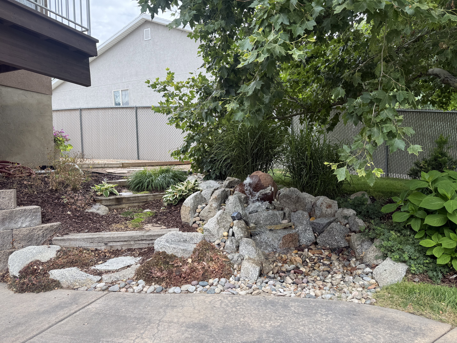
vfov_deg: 56.8
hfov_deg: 71.6
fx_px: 317
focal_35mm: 24
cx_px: 228
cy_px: 172
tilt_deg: -2.0
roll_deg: +1.4
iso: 80
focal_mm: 6.76
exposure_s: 1/878
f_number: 1.78
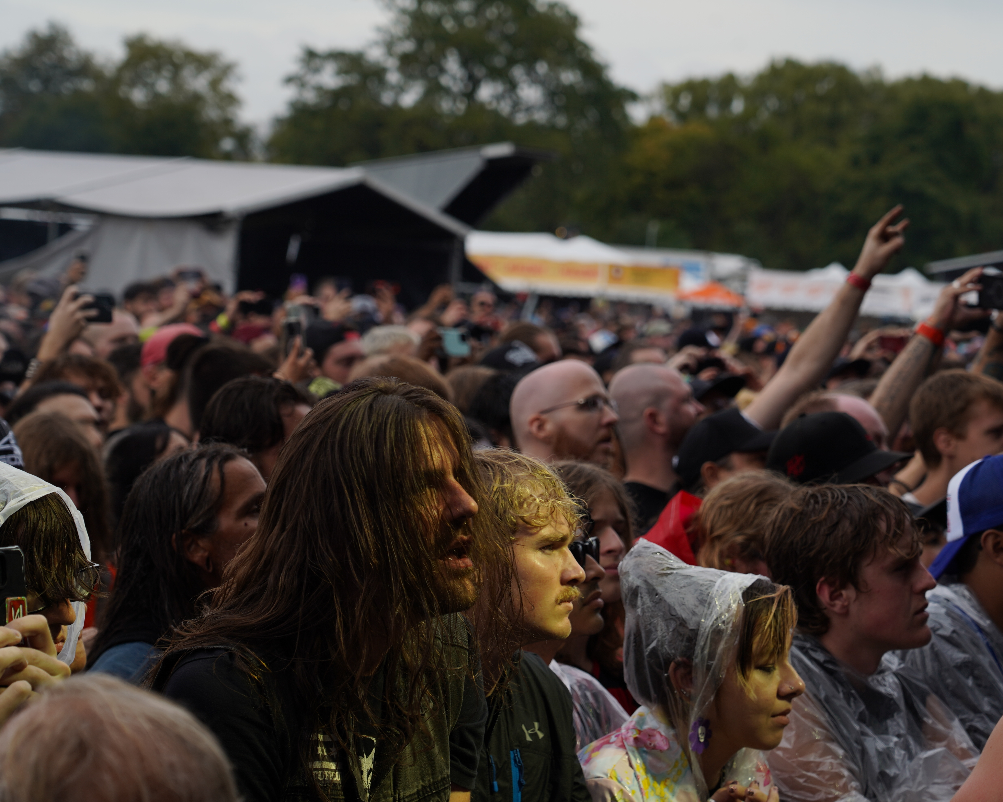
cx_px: 521
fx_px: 3562
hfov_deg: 16.0
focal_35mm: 120
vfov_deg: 12.9
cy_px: 398
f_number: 6.3
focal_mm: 105
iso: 100
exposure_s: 1/400
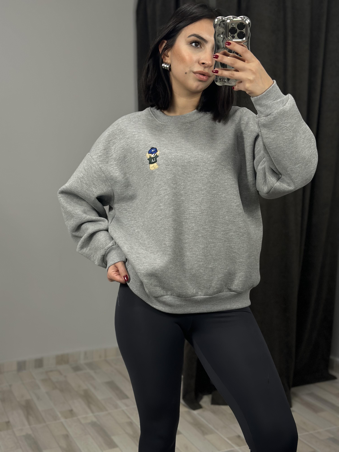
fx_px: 627
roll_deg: +2.1
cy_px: 226
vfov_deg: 39.7
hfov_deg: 30.3
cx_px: 170
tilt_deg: -28.8
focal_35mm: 48
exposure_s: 1/100
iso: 160
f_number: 1.78
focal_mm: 6.86
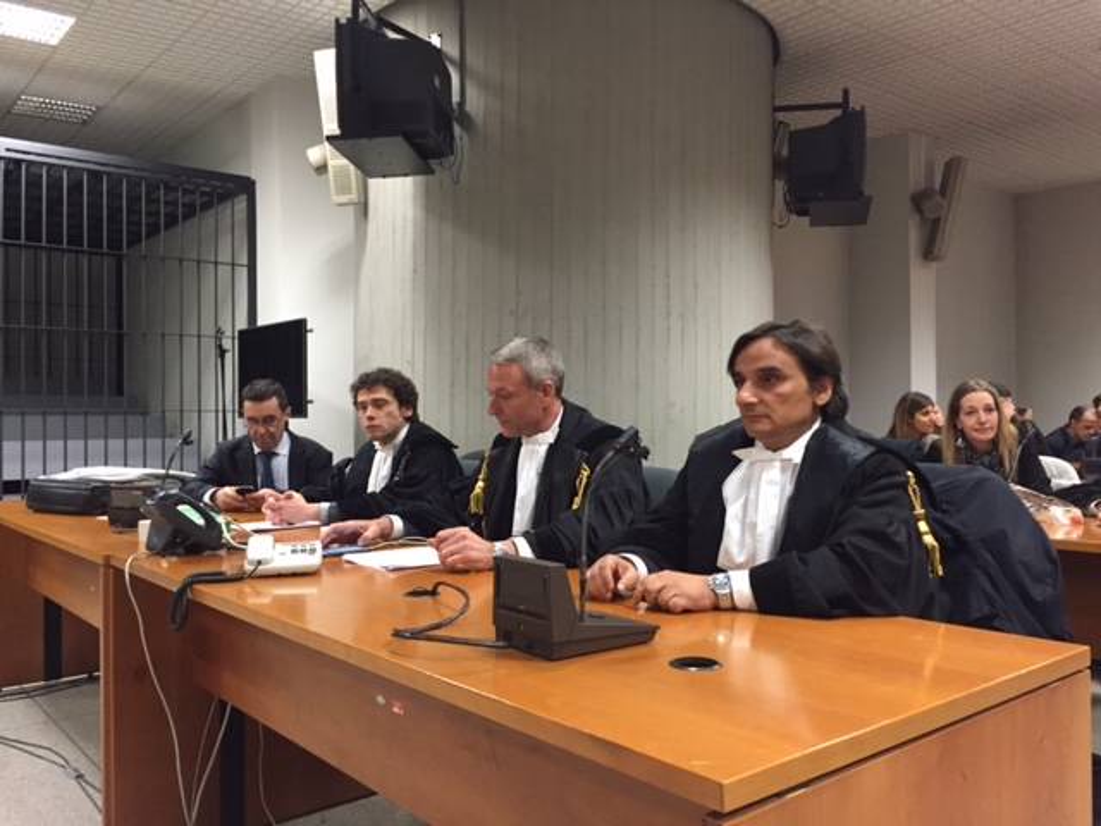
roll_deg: -0.3
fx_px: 922
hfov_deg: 61.7
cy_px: 413
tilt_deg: +0.6
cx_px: 550
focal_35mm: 29
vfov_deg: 48.2
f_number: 2.2
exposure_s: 1/20
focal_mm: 4.15
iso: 250
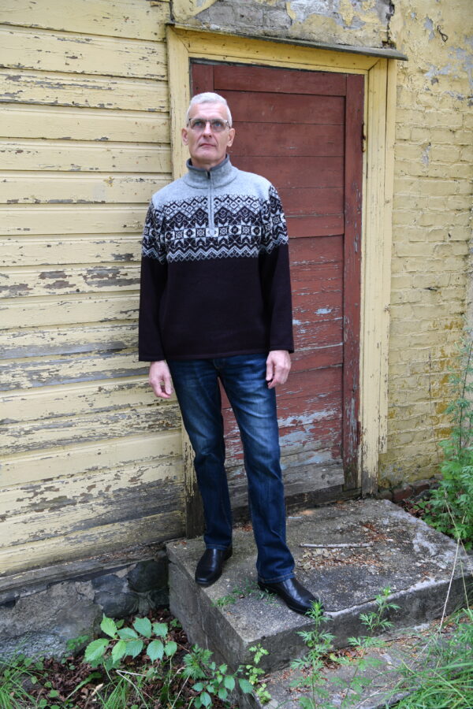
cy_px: 354
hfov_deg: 37.9
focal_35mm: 35
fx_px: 690
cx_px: 236
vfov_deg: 54.4
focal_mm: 35
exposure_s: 1/90
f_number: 4.8
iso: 800
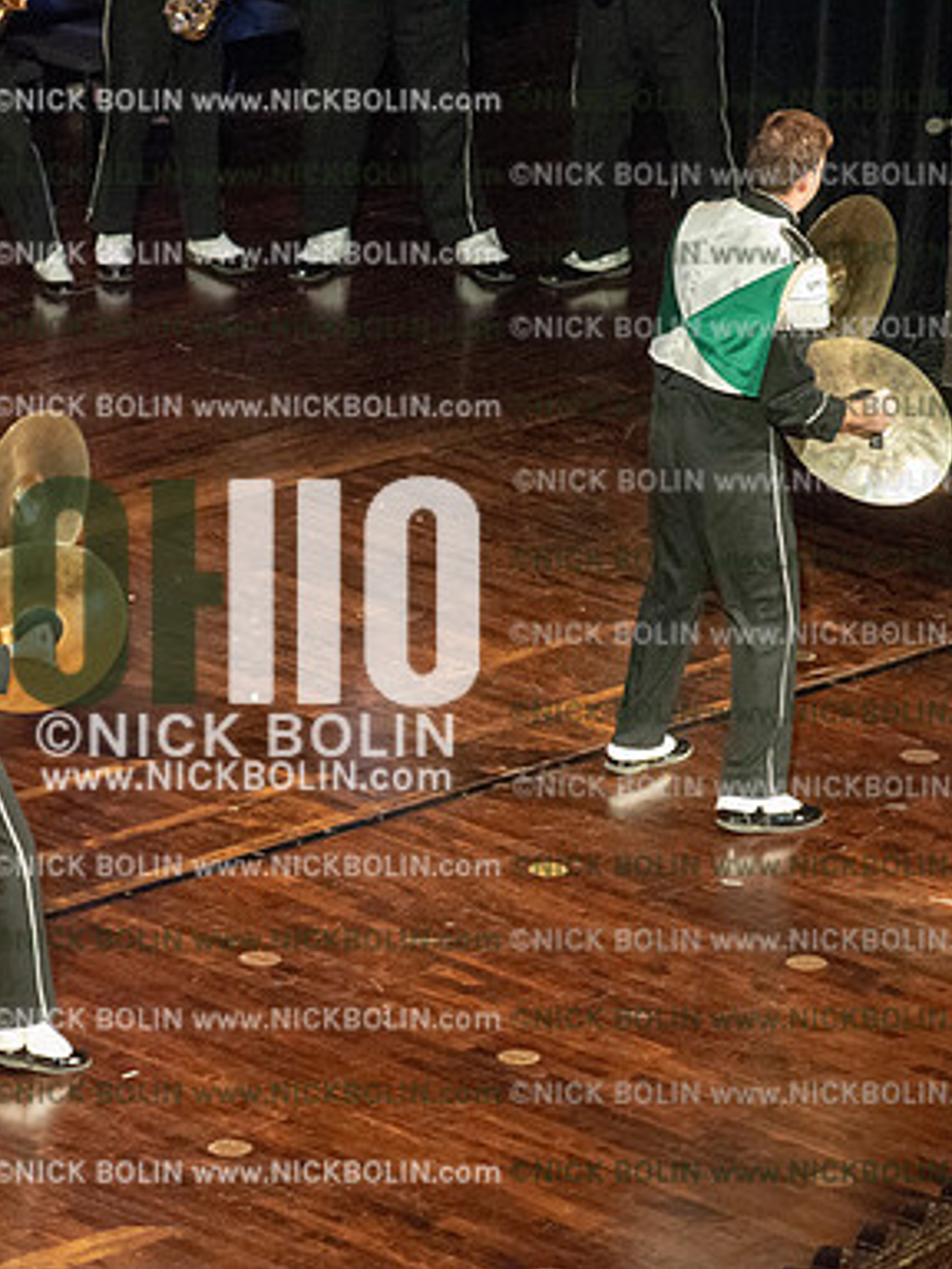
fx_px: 11184
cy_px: 634
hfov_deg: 4.9
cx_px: 245
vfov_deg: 6.5
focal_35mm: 305
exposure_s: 1/200
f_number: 5.6
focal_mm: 210
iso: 8000
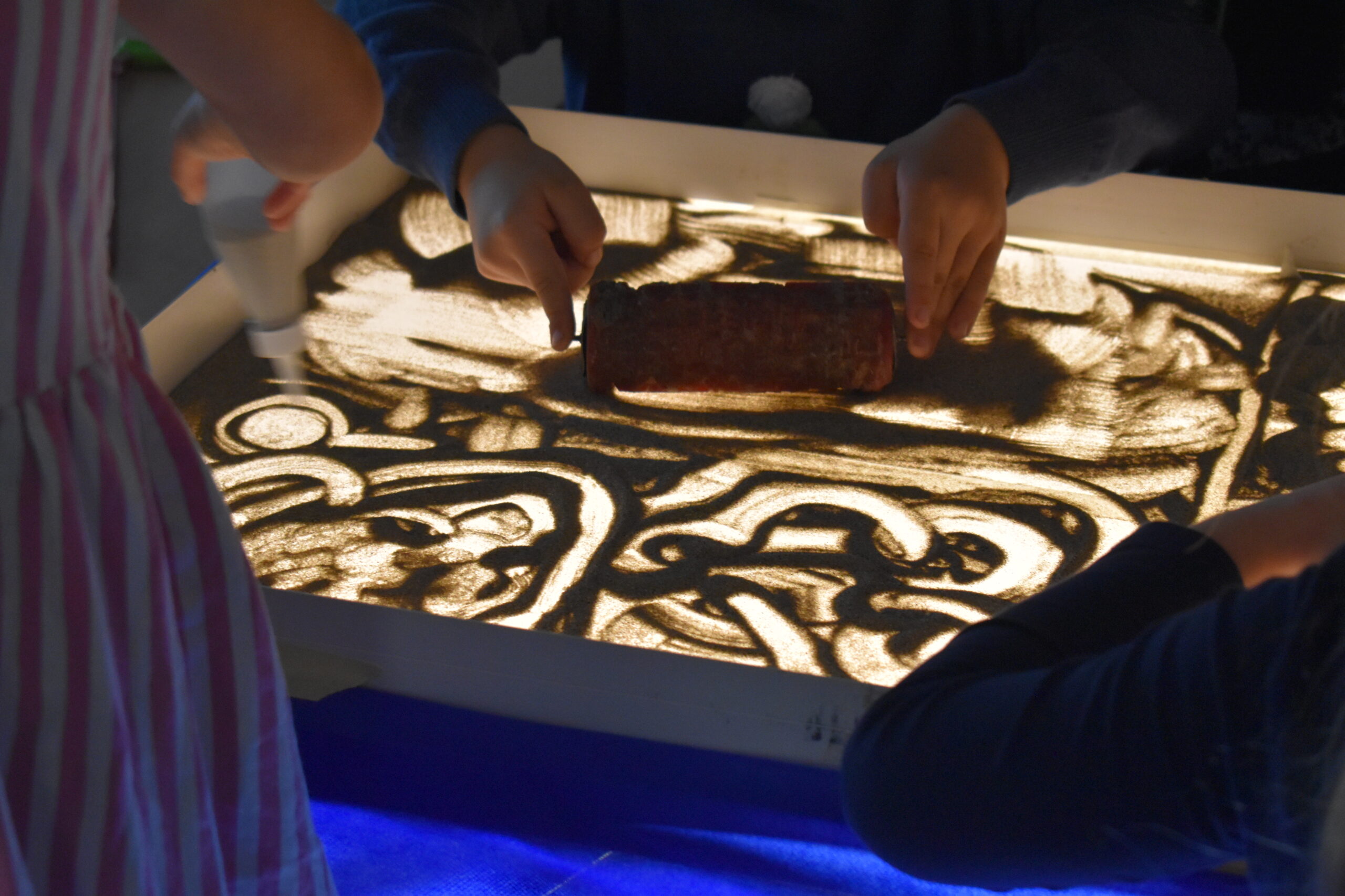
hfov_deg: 24.6
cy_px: 448
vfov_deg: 16.6
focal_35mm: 82
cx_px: 672
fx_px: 3082
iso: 3200
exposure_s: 1/60
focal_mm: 55
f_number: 5.6
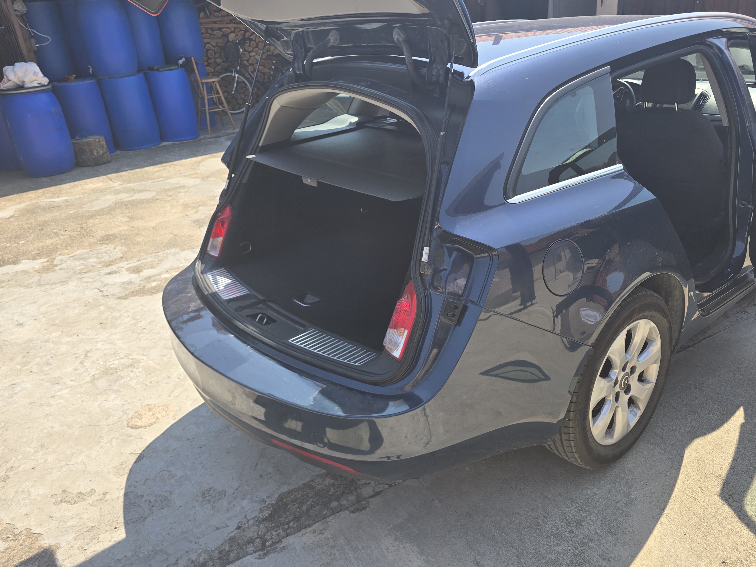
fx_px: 590
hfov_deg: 65.2
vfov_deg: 51.4
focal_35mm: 27
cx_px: 414
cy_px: 282
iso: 12
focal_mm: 6.3
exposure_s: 1/457
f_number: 1.7
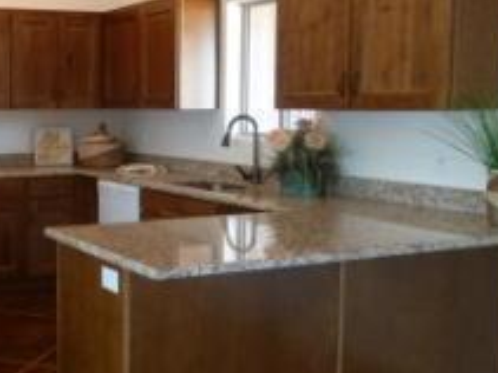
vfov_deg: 27.5
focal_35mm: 53
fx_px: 762
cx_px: 38
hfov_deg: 34.0
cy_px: 203
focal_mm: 4.1
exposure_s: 1/25
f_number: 3.3
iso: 400
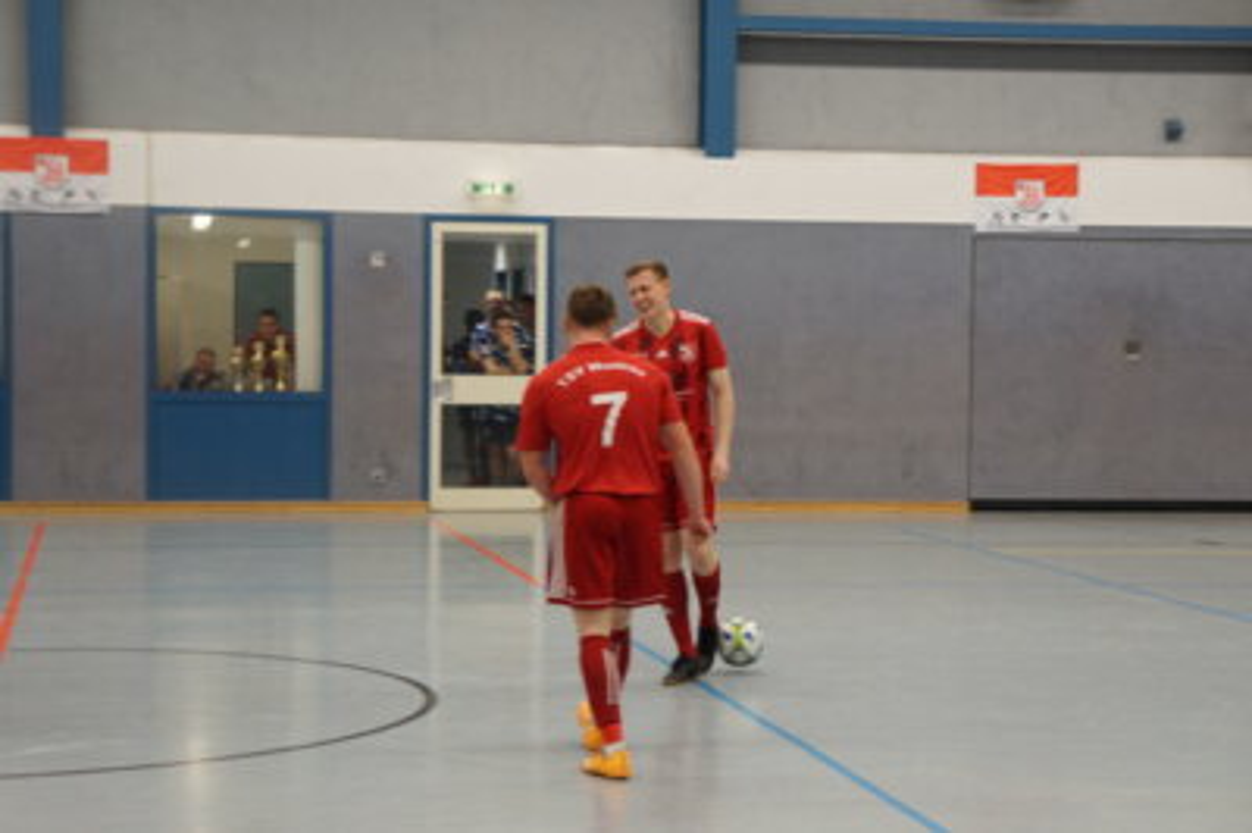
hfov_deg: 26.5
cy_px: 416
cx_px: 626
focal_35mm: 76
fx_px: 2658
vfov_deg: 17.8
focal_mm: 51
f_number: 5
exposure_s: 1/80
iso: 1000
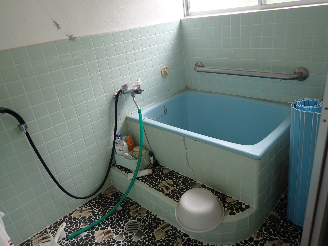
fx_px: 237
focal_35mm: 25
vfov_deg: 54.9
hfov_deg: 69.4
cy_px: 123
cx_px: 164
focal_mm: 4.5
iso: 100
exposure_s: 1/80
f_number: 2
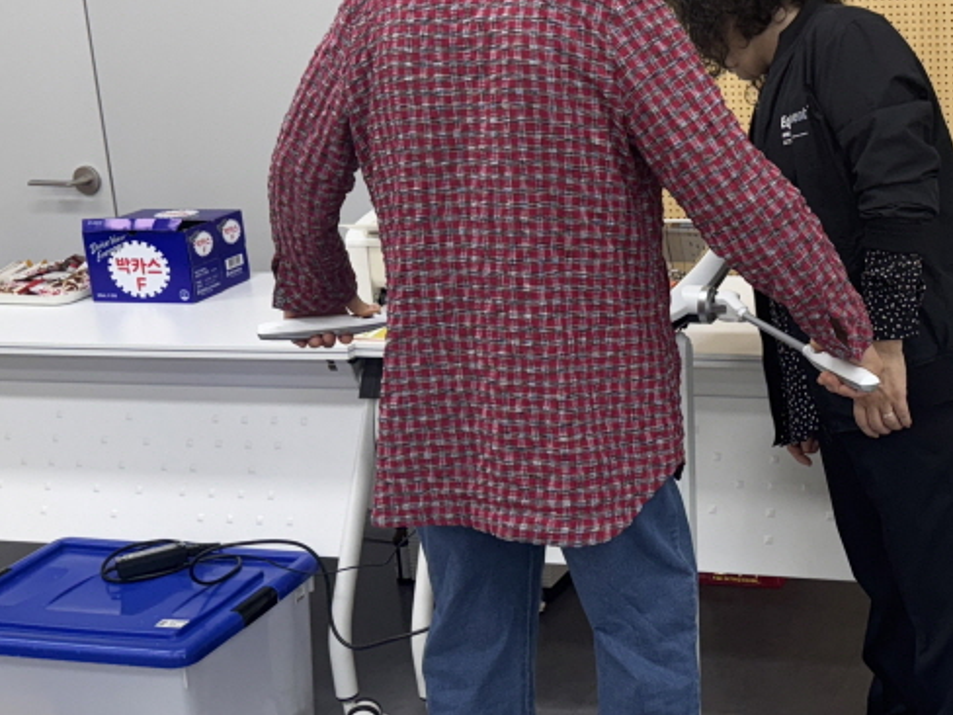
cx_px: 855
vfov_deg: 24.7
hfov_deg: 31.2
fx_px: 1624
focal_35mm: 59
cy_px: 236
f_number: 1.78
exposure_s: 1/120
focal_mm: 6.76
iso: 125
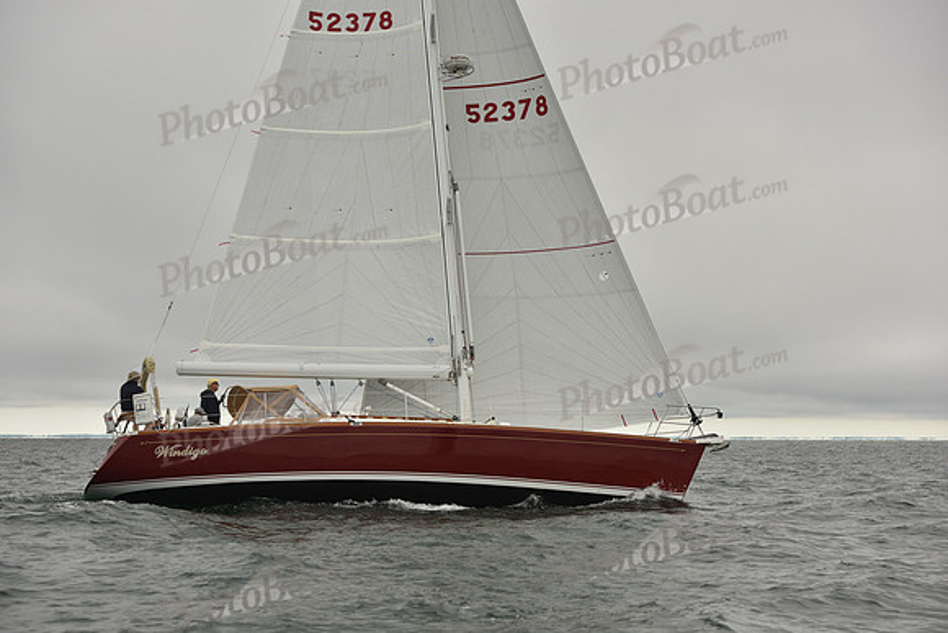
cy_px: 316
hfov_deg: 28.8
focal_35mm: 70
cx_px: 474
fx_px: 1844
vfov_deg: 19.5
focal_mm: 70
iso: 320
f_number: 5.6
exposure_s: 1/1000
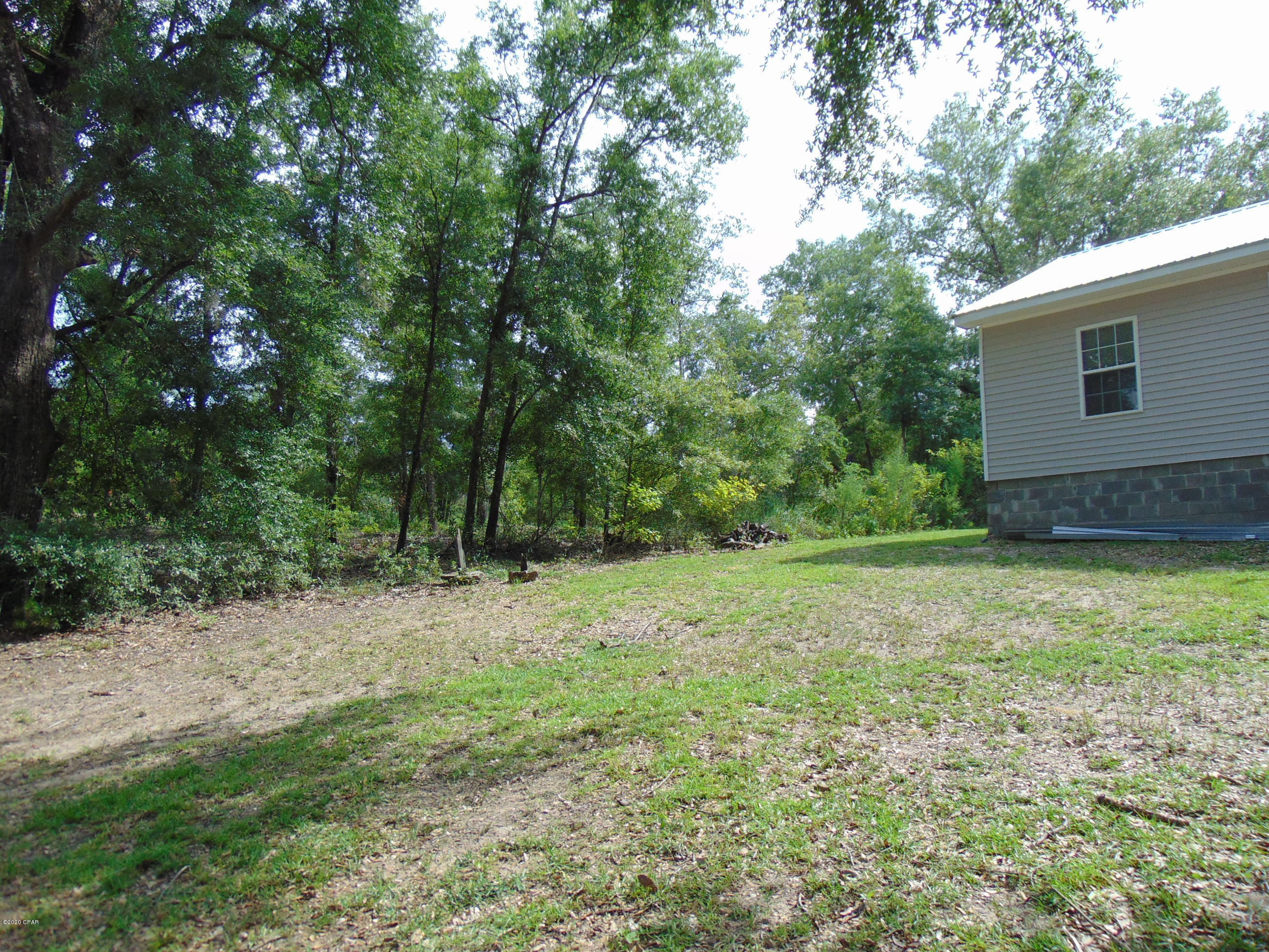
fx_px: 916
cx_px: 634
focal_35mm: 25
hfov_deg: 69.4
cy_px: 476
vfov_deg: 54.9
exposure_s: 1/500
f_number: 3
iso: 80
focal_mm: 4.5
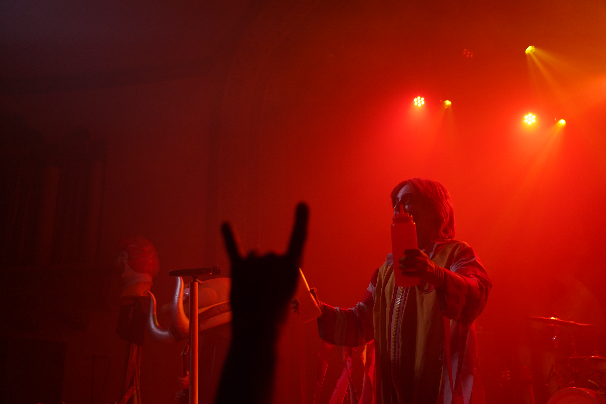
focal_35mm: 43
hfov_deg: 45.4
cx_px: 303
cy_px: 202
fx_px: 724
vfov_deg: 31.2
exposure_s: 1/160
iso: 2000
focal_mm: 43
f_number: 4
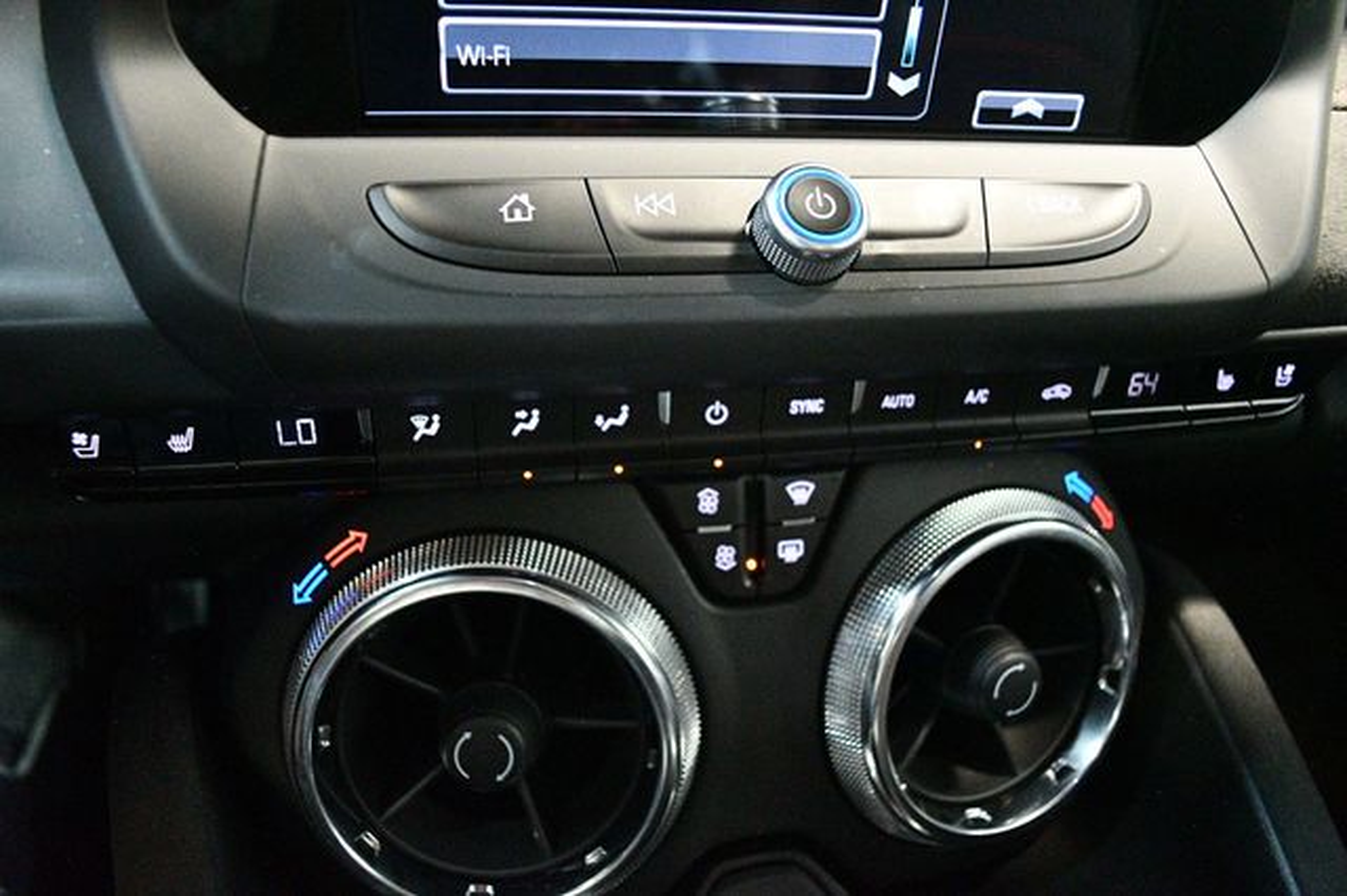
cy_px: 448
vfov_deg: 47.9
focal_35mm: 27
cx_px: 674
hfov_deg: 67.4
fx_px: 1010
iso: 12800
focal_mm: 18
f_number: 3.5
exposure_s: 1/30
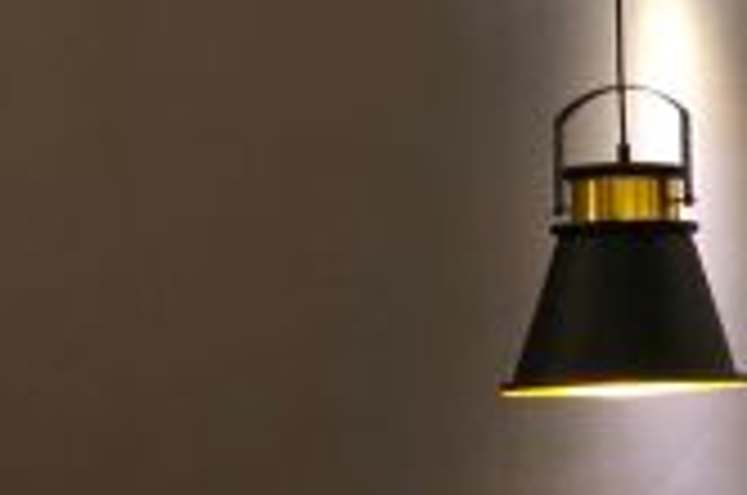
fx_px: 2547
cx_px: 1494
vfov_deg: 11.1
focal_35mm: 123
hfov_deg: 14.0
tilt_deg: +5.9
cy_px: 137
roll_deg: +4.9
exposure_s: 1/13
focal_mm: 4
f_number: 1.8
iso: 100
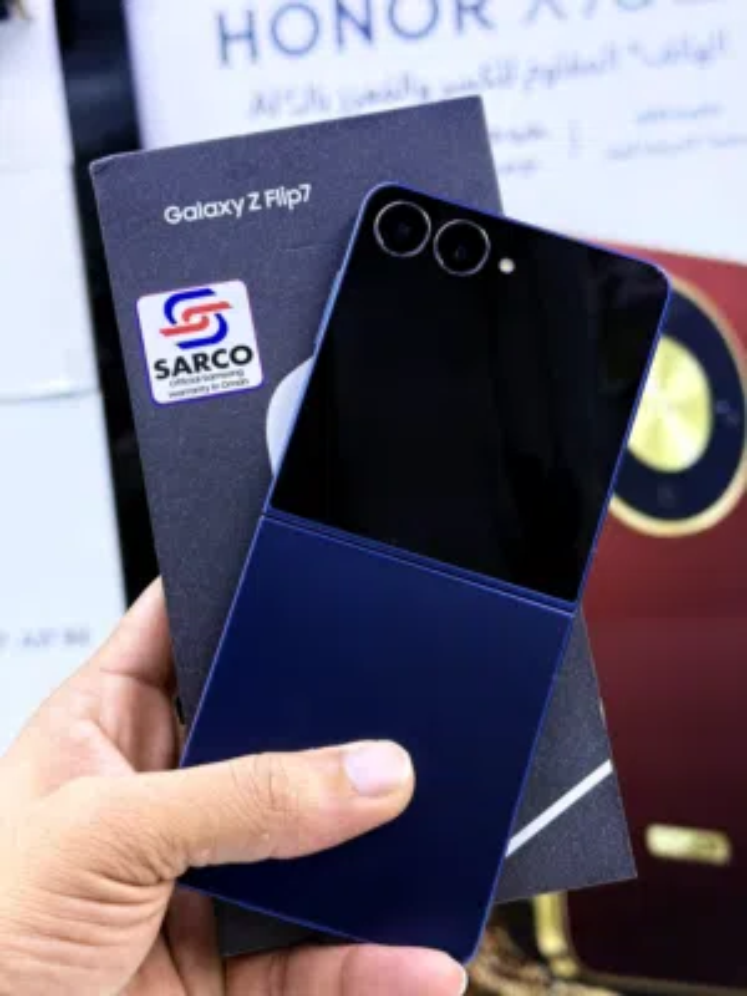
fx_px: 1381
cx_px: 374
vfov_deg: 39.7
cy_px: 498
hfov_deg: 30.3
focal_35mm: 48
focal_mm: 6.76
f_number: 1.78
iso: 80
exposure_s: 1/100
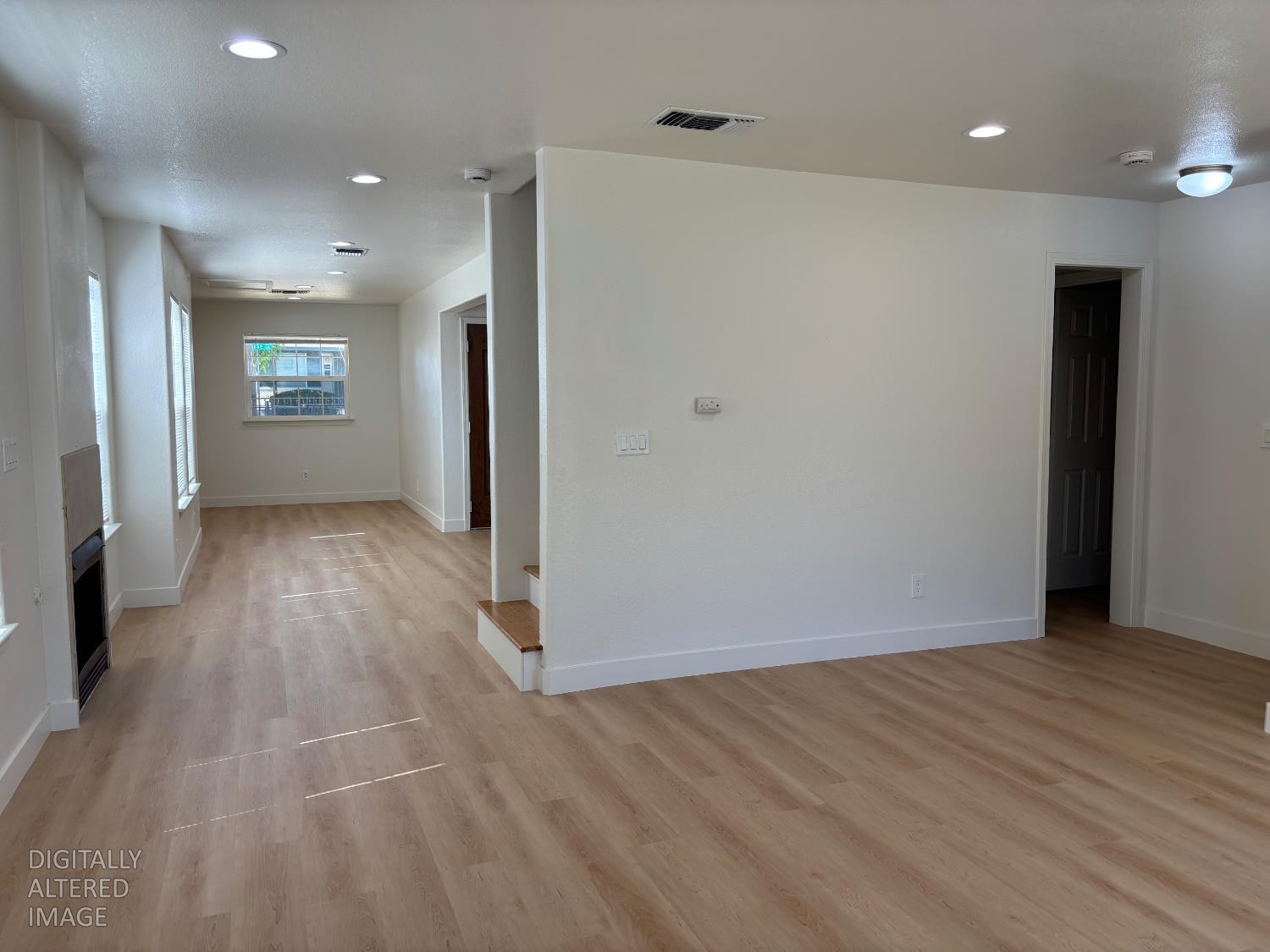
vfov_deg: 53.1
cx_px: 635
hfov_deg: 67.3
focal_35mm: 26
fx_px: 954
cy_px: 476
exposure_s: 1/130
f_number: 1.6
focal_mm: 5.96
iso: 32
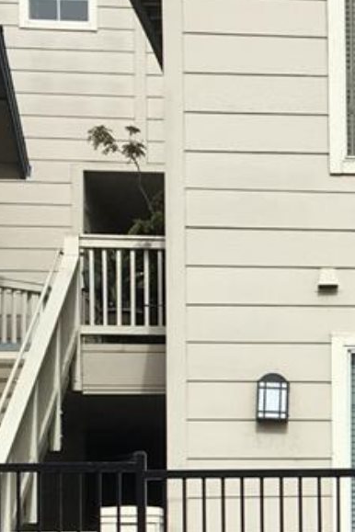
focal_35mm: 132
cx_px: 692
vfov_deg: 15.3
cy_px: 509
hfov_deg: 9.7
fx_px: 1952
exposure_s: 1/1603
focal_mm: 4.15
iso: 25
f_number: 2.2
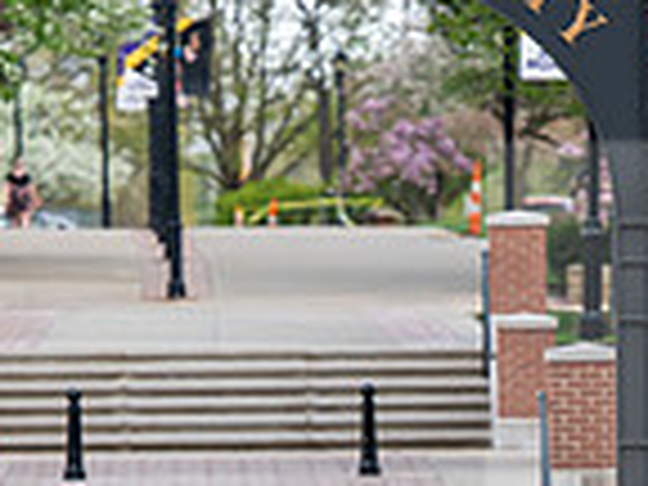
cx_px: 351
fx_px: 12692
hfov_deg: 2.9
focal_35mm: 678
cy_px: 686
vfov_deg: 2.2
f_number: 3.5
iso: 200
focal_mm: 175
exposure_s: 1/640
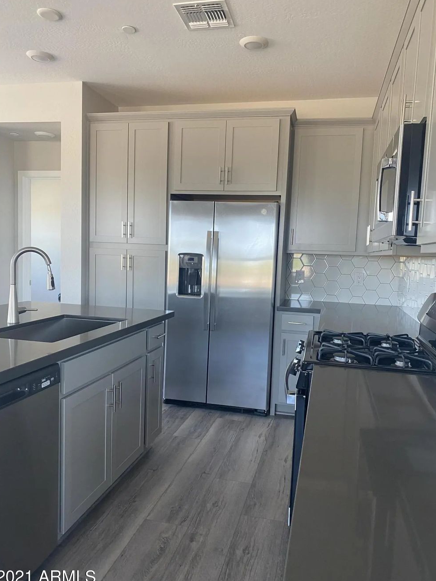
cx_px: 221
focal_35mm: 27
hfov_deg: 51.3
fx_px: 454
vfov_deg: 65.3
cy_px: 298
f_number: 1.8
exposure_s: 1/63
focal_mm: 4.25
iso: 80
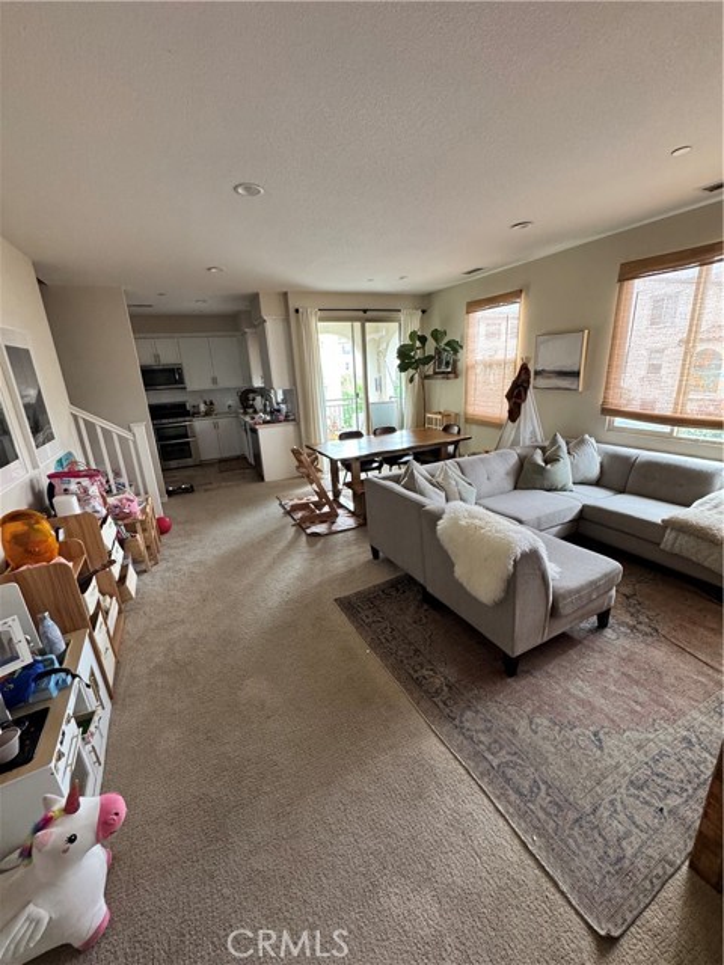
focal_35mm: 14
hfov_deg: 85.7
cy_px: 482
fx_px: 390
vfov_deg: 102.1
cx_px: 362
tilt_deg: -17.0
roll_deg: +2.9
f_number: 2.2
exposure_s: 1/90
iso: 320
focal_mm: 2.22
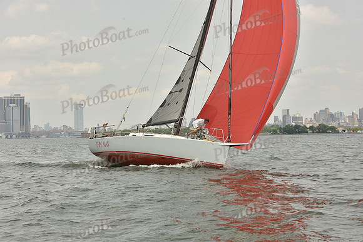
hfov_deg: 28.8
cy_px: 121
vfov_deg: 19.5
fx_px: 706
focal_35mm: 70
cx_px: 182
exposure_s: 1/640
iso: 250
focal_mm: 70
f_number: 10
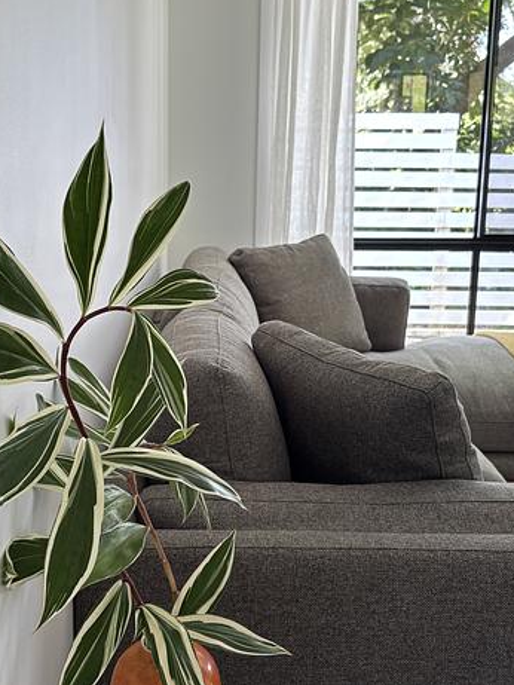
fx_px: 693
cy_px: 340
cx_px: 208
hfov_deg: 40.6
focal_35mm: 35
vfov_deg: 52.6
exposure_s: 1/121
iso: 100
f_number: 1.6
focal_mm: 5.96
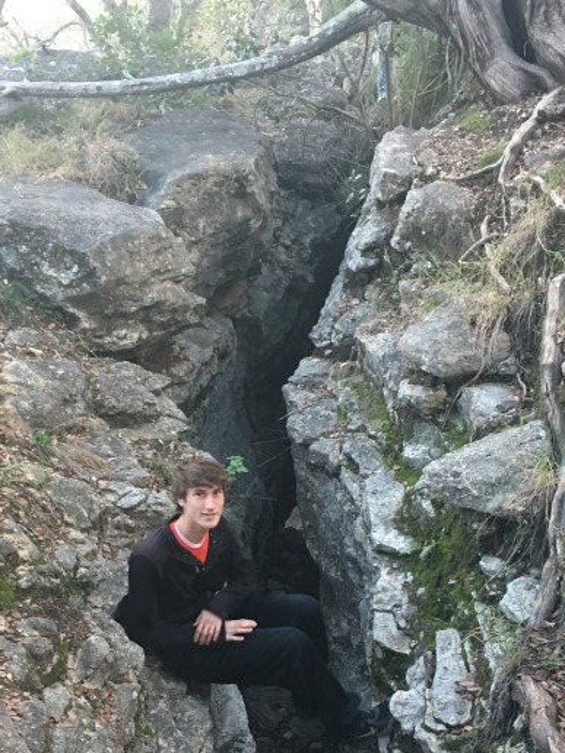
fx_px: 1043
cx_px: 235
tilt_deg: -30.5
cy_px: 537
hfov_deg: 30.2
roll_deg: +1.7
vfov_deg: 38.9
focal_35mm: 48
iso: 100
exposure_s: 1/30
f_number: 2.2
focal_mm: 4.15
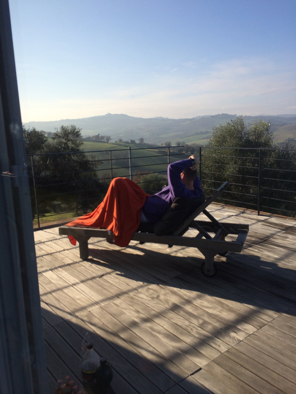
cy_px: 197
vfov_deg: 60.0
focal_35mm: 30
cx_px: 148
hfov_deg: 46.8
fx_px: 342
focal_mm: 4.12
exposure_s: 1/1953
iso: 32
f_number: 2.2
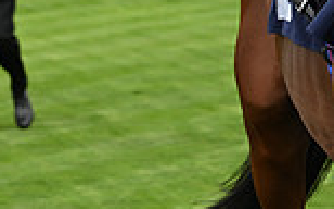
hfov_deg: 5.7
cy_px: -184
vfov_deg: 3.6
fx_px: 3320
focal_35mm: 365
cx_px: 605
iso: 400
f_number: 5.6
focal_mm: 95
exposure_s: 1/400
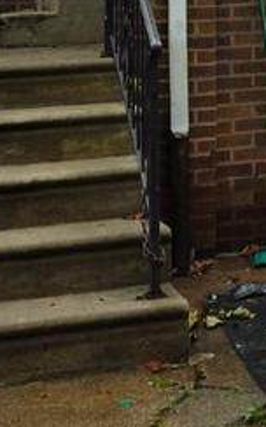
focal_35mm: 108
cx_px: 355
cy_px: -271
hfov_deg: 11.7
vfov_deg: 16.9
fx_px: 1256
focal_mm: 5.4
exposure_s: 1/1542
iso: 25
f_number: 1.8
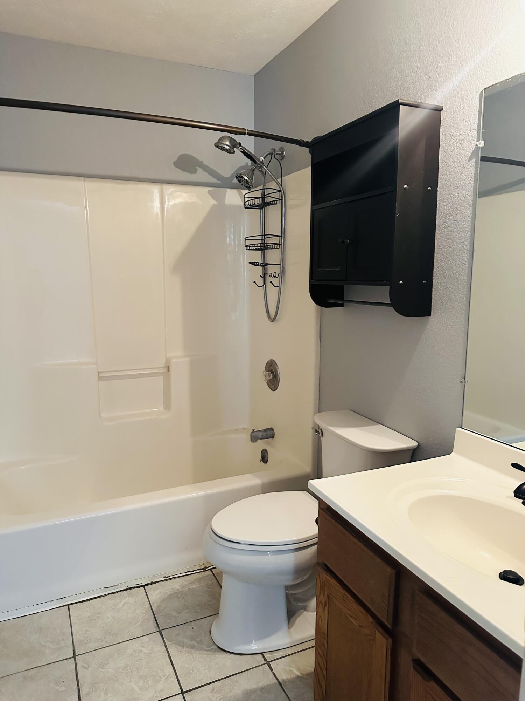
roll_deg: -0.2
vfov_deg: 71.6
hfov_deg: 56.8
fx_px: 485
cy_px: 350
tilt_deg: -8.5
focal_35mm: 24
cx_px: 262
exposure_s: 1/60
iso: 800
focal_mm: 6.86
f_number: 1.78
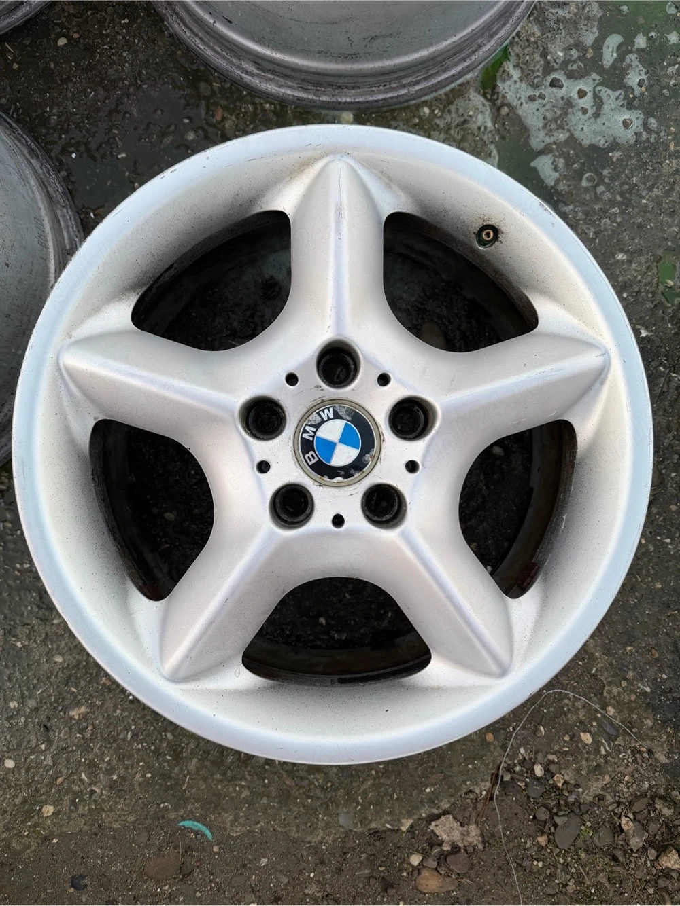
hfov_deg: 56.8
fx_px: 629
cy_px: 453
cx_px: 340
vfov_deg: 71.6
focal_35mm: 24
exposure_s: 1/121
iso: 100
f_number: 1.78
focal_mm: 6.76
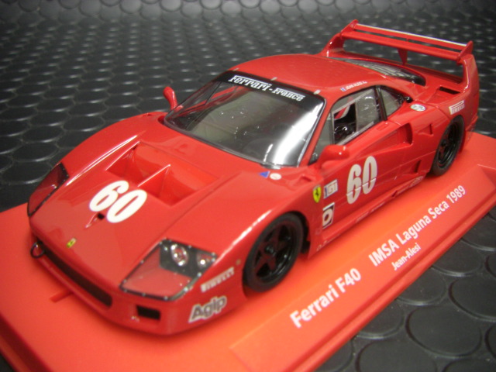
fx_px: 544
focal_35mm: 38
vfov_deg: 37.7
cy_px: 186
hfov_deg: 49.0
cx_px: 248
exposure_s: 1/20
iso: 200
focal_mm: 6.3
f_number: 3.4
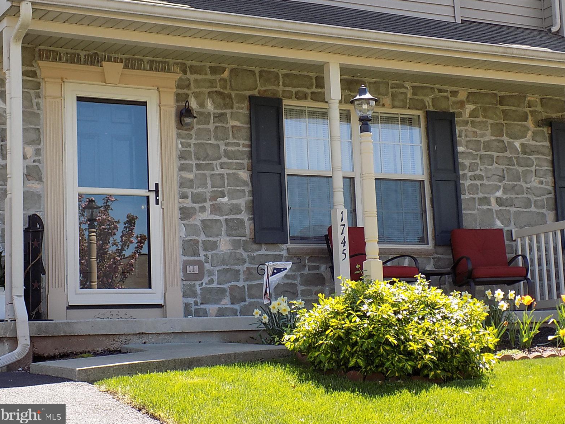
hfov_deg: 29.4
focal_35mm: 66
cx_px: 282
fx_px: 1077
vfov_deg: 22.3
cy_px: 212
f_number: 4.1
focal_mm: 11.5
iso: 80
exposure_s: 1/160
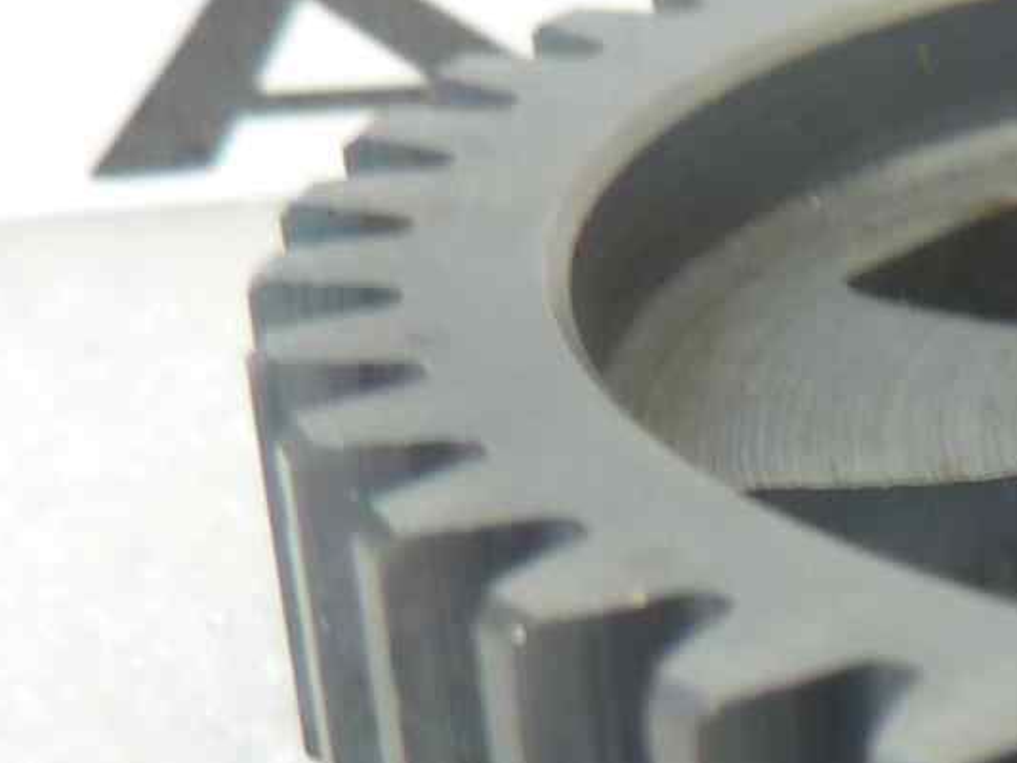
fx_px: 3526
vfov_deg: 12.0
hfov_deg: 14.9
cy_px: 1021
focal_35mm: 120
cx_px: 1641
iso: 80
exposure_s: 1/15
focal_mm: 4.1
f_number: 3.3
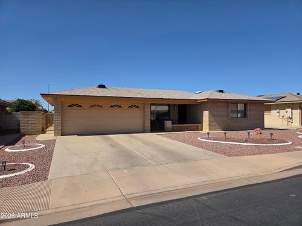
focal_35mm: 23
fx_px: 201
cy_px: 113
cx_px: 151
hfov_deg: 73.9
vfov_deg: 58.9
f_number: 1.8
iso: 80
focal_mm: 5.4
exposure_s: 1/7328
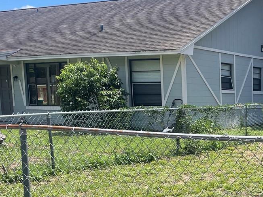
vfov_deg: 22.5
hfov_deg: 27.8
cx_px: 284
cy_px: 171
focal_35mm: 64
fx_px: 486
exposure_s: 1/2212
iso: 32
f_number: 1.6
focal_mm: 4.2
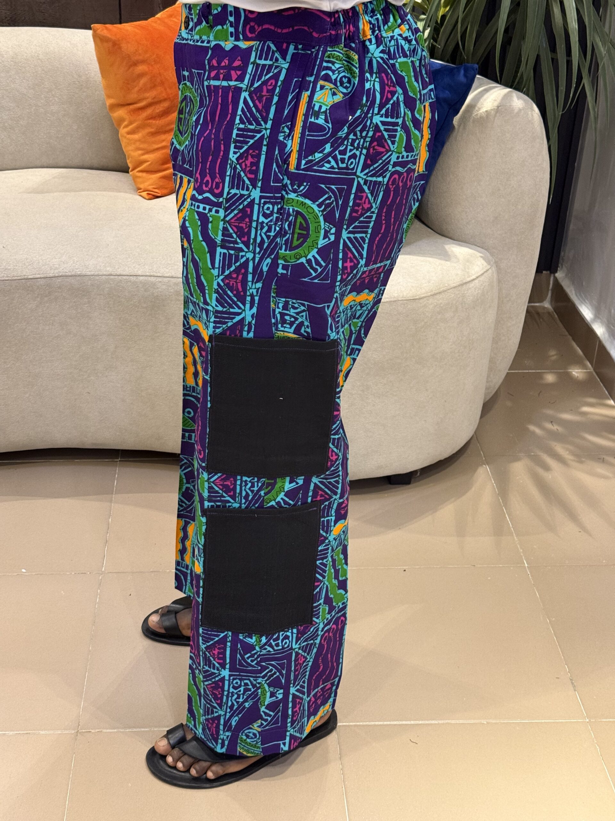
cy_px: 410
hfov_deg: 30.3
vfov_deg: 39.7
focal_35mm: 48
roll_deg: -3.0
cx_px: 308
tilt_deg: -28.2
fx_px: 1137
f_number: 1.78
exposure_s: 1/33
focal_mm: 6.76
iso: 250
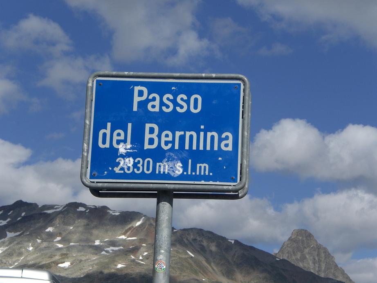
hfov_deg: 19.6
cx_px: 188
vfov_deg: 14.8
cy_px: 142
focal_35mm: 100
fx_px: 1089
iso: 50
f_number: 5.4
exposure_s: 1/500
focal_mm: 16.51
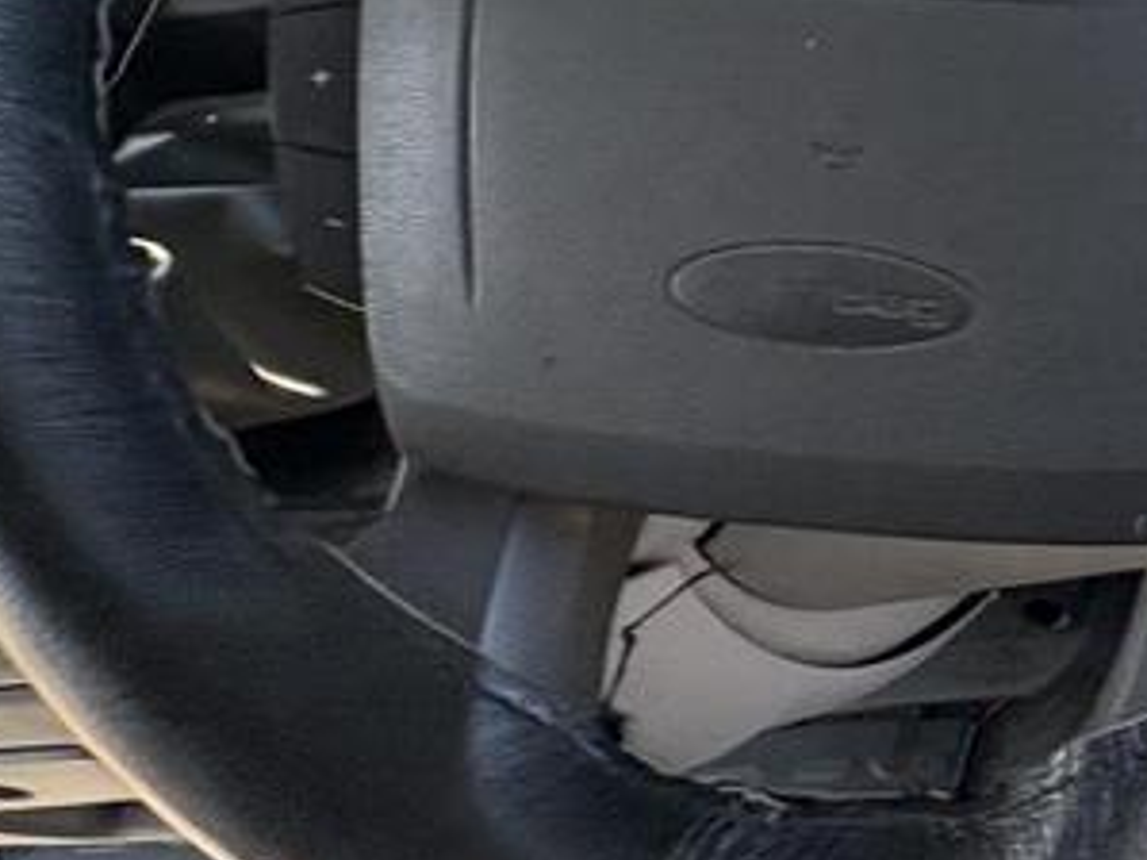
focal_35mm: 42
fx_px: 1391
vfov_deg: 32.6
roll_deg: +2.0
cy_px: 81
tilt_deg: -30.8
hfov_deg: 32.8
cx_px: 1508
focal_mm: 2.22
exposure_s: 1/136
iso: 125
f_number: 2.2
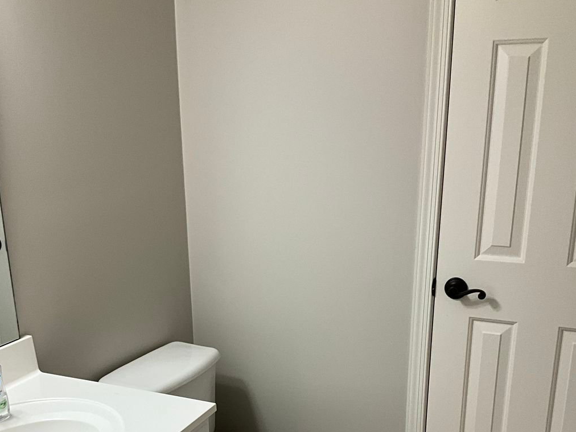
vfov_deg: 32.6
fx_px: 716
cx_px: 264
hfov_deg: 43.8
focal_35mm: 43
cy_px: 349
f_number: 1.8
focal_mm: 3
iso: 50
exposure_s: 1/60
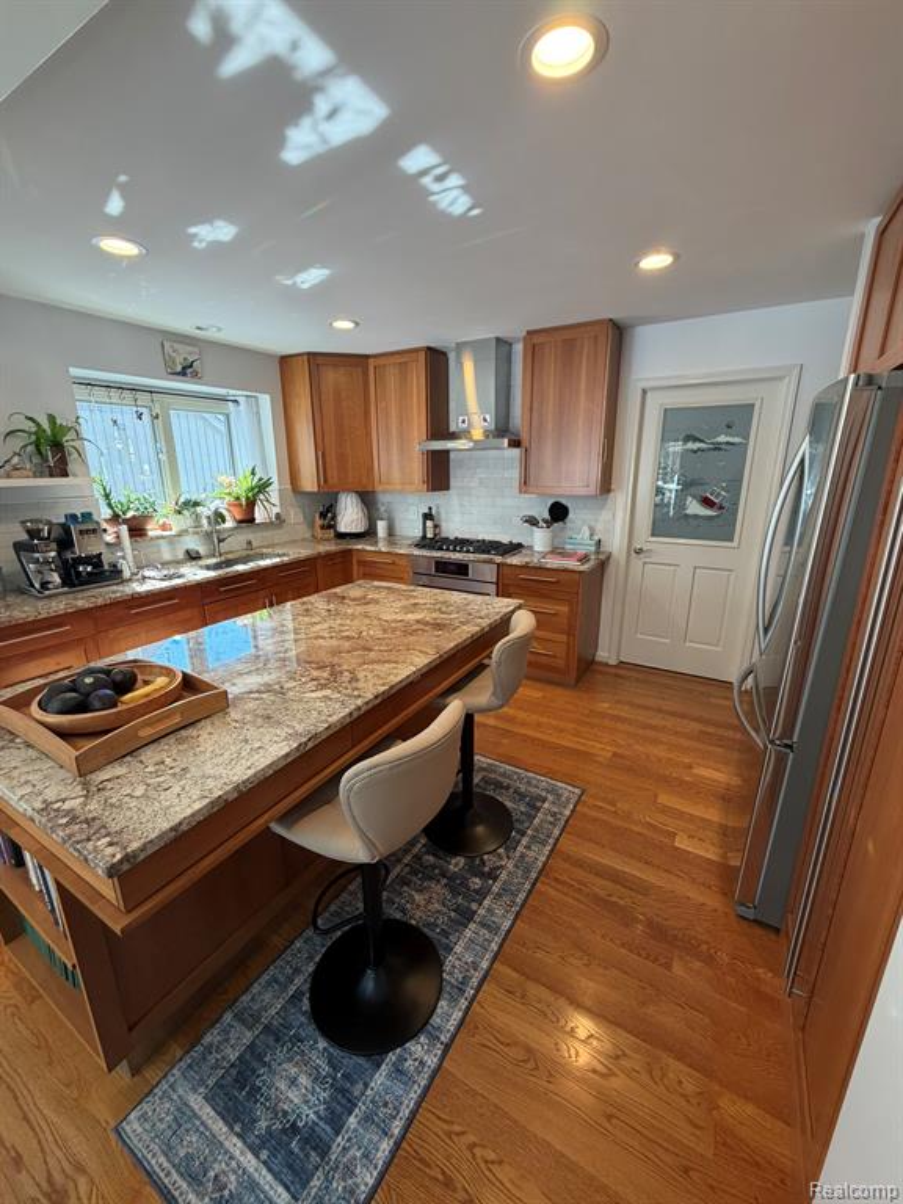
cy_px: 602
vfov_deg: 102.1
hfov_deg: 85.7
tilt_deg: -16.3
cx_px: 452
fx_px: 487
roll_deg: +0.9
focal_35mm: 14
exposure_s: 1/120
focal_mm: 2.22
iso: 200
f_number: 2.2
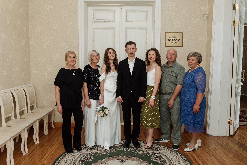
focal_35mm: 31
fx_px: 213
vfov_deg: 42.3
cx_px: 124
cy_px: 82
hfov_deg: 60.3
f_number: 3.2
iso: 640
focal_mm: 30.6
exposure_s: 1/160
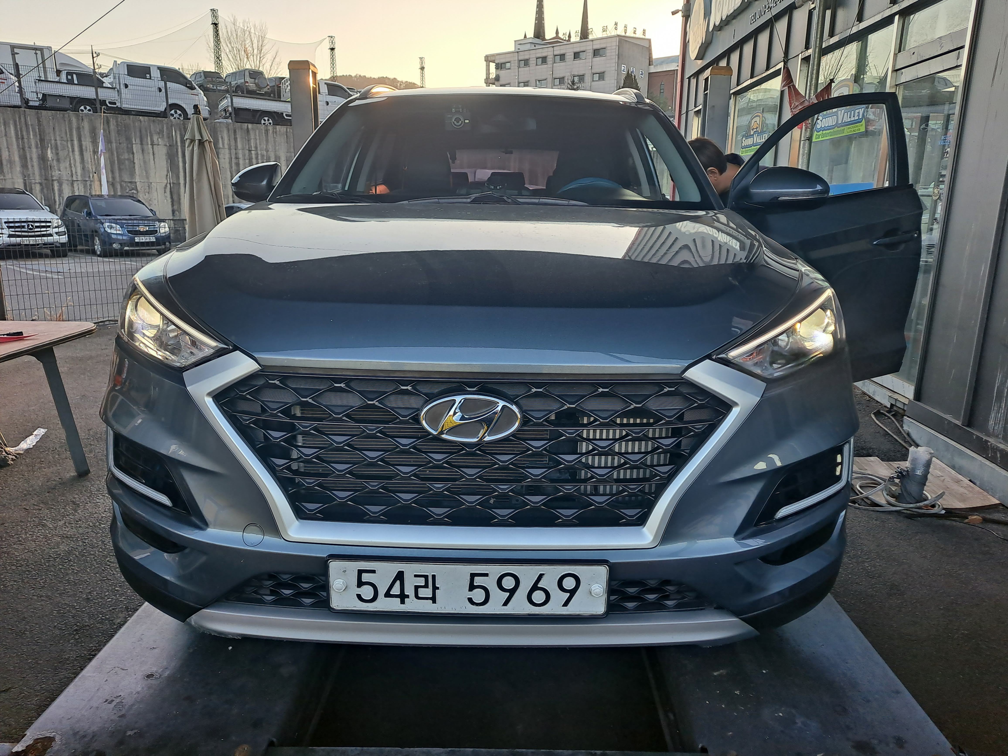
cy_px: 378
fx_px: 699
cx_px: 504
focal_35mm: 24
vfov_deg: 56.8
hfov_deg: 71.6
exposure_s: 1/192
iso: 25
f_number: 1.8
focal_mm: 5.23
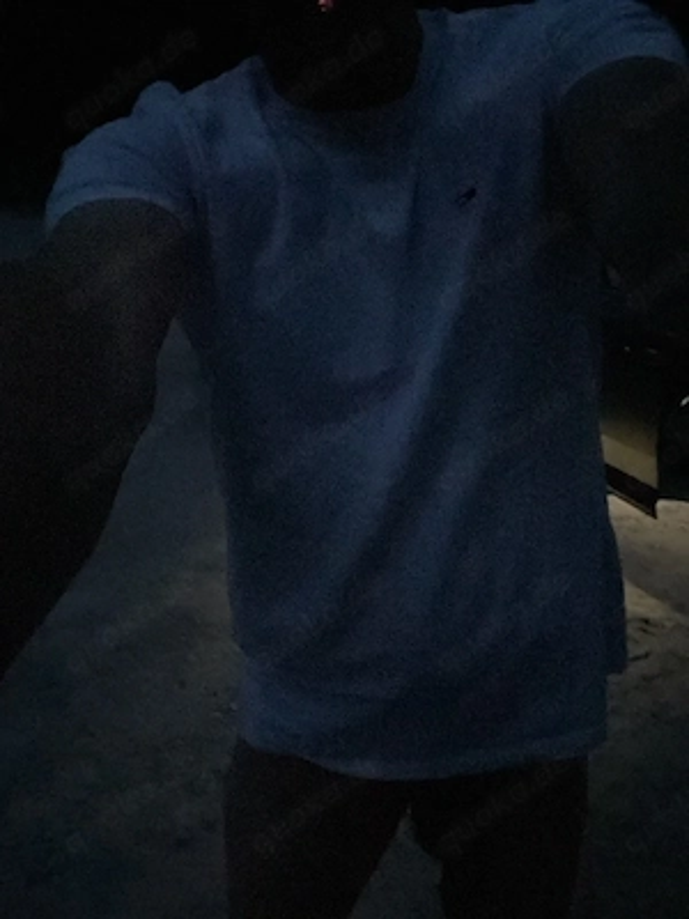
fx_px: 796
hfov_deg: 46.8
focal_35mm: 30
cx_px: 344
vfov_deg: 60.0
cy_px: 460
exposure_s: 1/15
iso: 2000
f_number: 2.2
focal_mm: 2.71
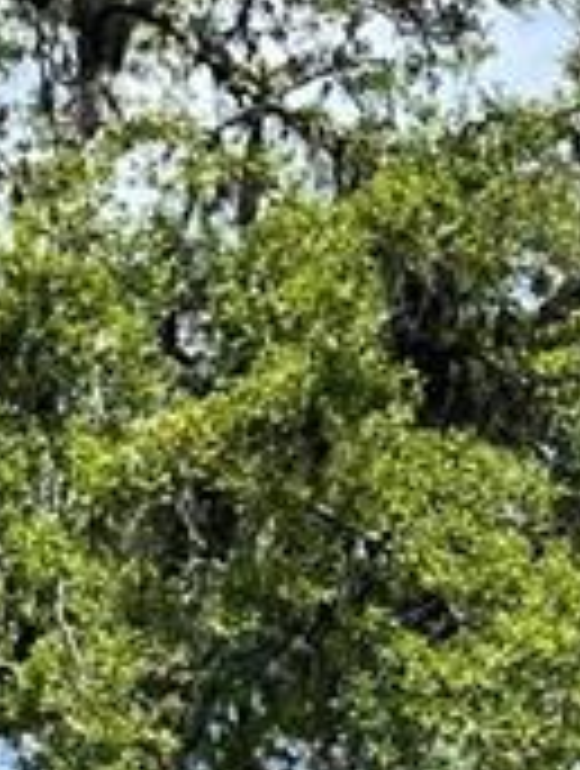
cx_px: -409
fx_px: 3739
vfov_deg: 10.8
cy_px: 1513
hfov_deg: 8.6
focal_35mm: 168
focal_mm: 6.86
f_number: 1.78
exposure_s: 1/3717
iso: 80
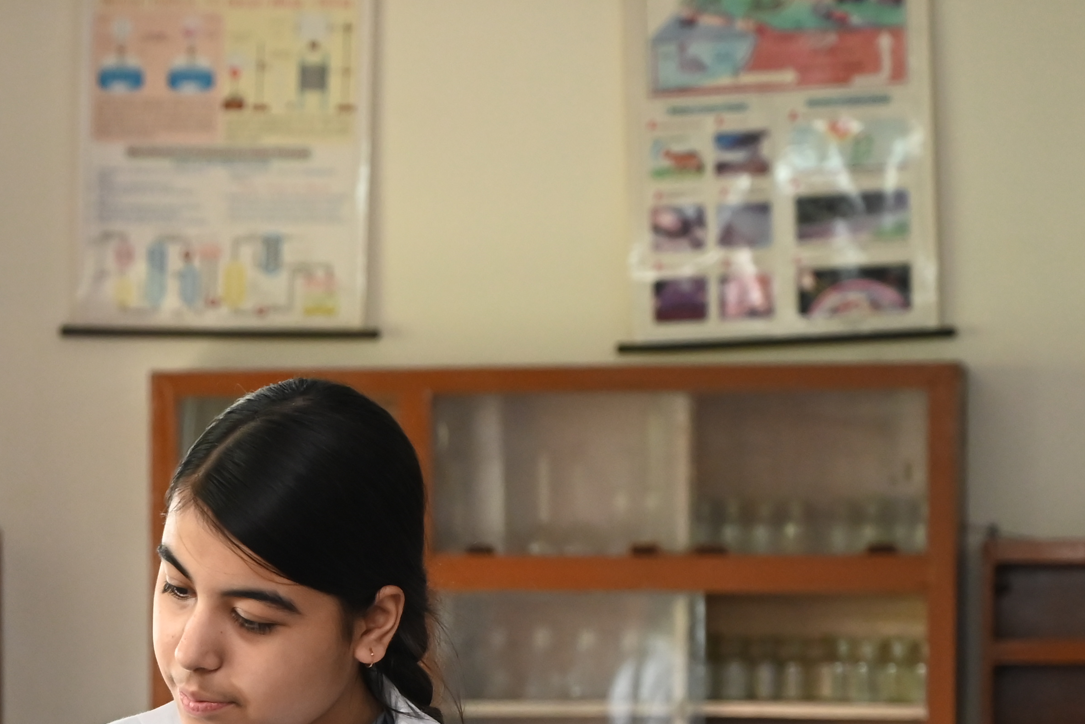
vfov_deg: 7.7
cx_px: 72
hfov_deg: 11.5
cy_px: 806
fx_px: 5366
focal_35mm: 178
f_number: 5
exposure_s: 1/200
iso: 2000
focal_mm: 70
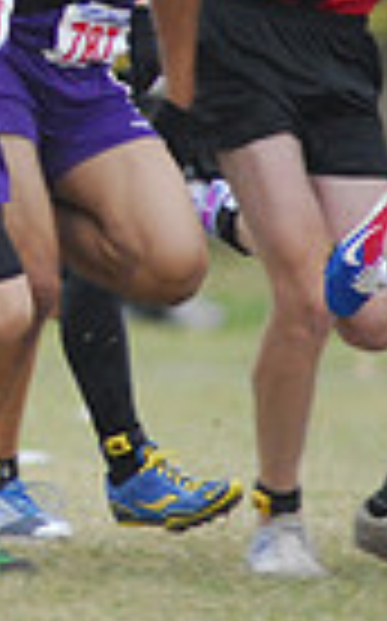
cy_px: -76
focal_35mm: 1930
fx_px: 32637
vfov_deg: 1.1
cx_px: -734
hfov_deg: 0.7
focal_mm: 300
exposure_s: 1/640
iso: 800
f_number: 4
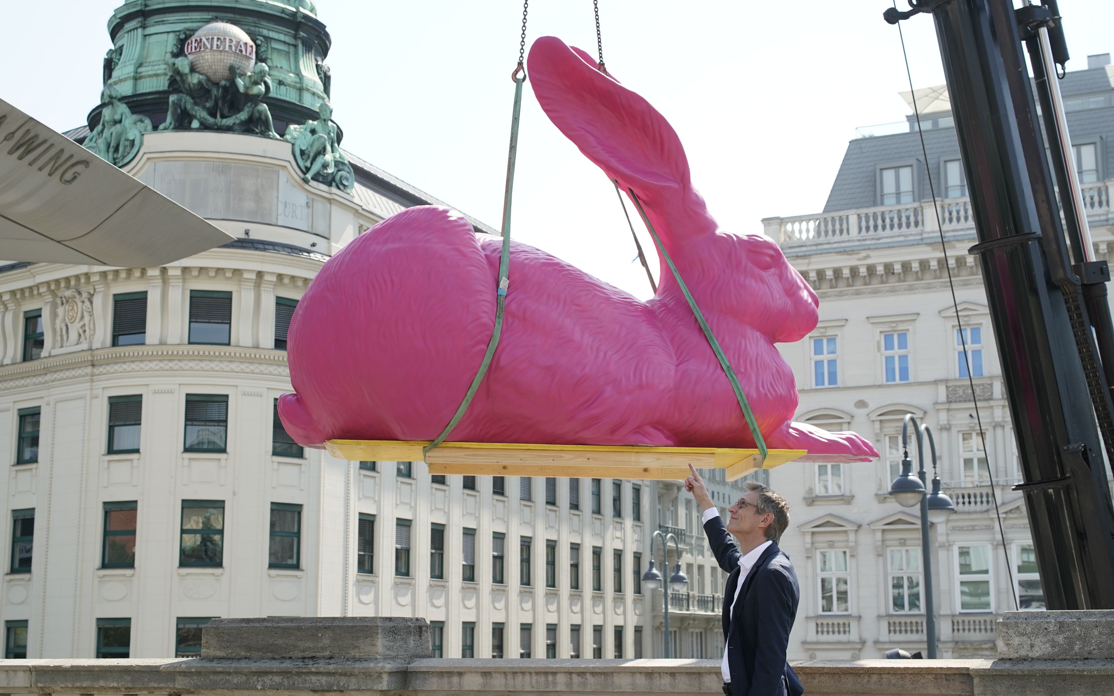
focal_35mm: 51
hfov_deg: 39.6
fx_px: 1548
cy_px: 332
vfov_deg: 25.3
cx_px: 557
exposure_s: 1/1250
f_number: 6.3
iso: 800
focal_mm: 50
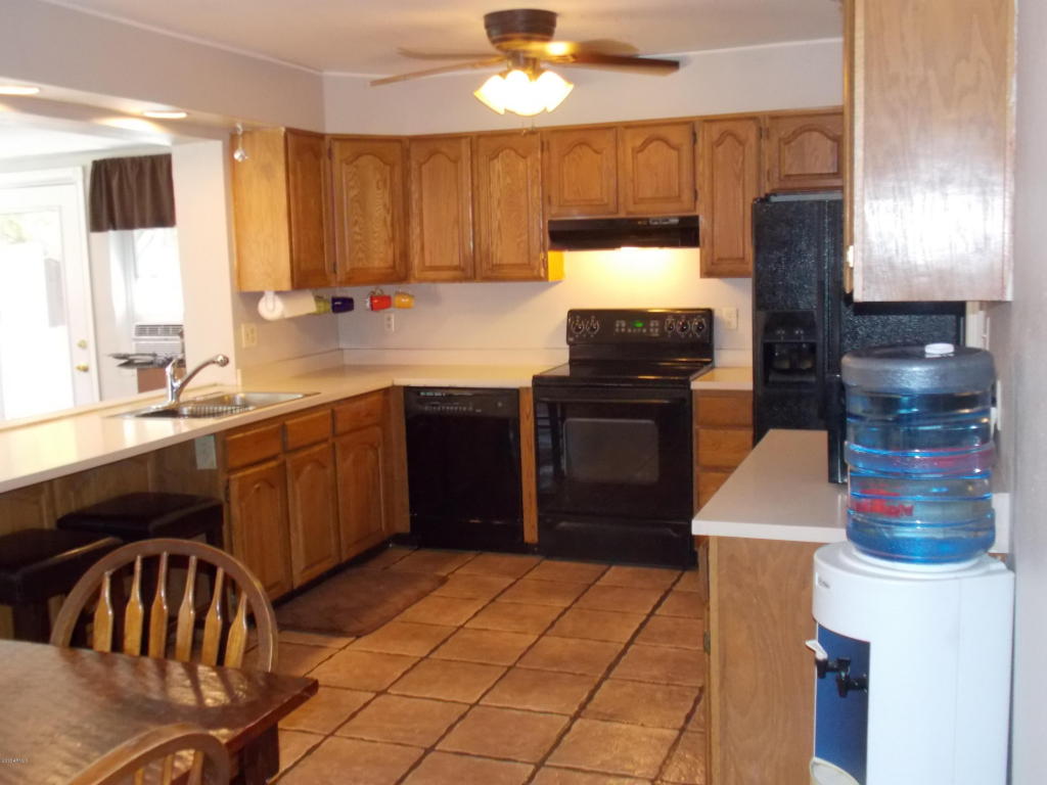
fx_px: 1028
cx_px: 524
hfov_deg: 54.0
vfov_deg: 41.8
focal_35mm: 34
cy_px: 392
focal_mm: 6.1
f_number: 3.4
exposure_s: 1/25
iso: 400
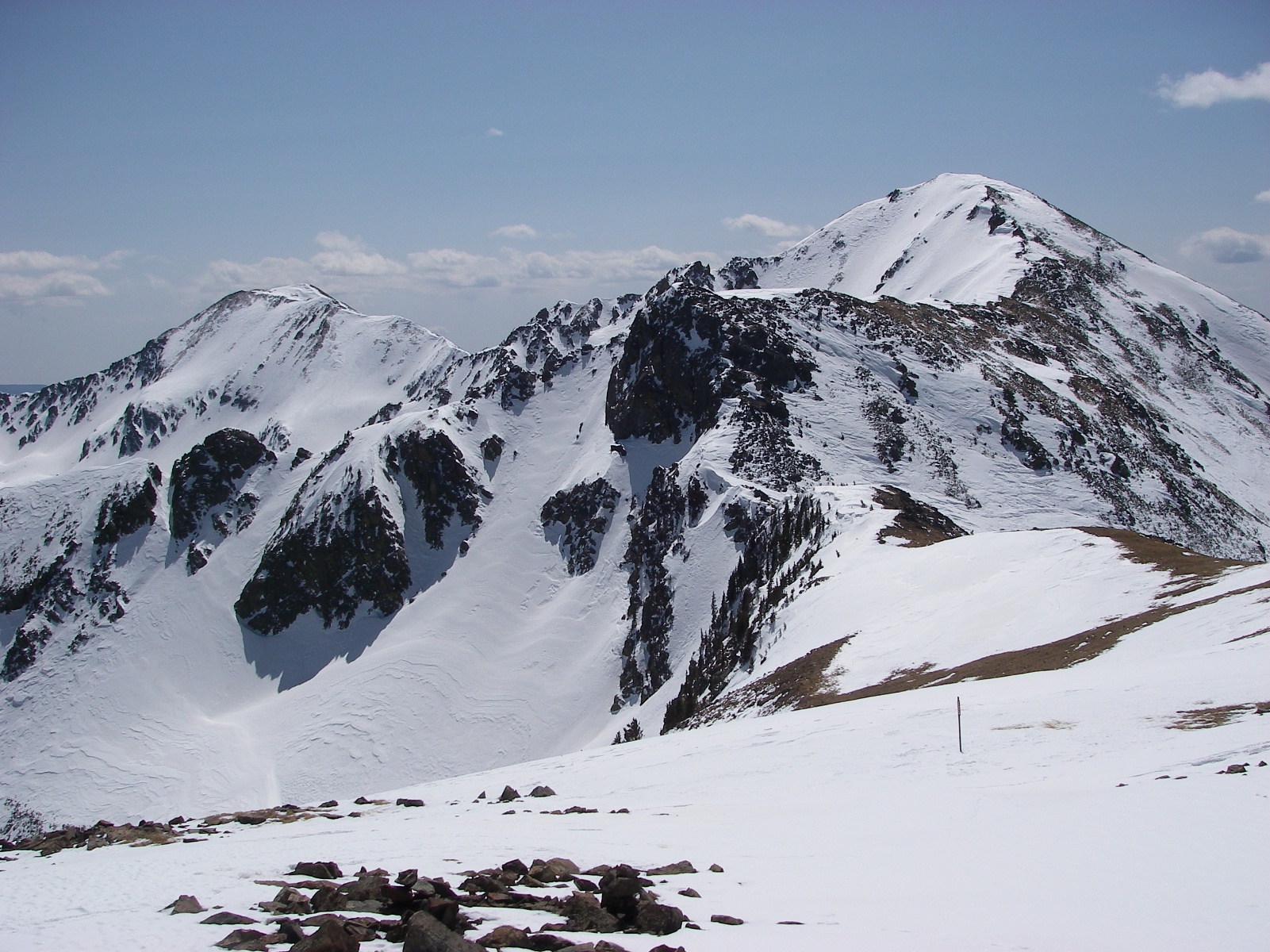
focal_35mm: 38
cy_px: 476
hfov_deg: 49.0
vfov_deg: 37.7
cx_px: 635
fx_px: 1394
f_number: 6.6
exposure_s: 1/800
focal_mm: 6.3
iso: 64
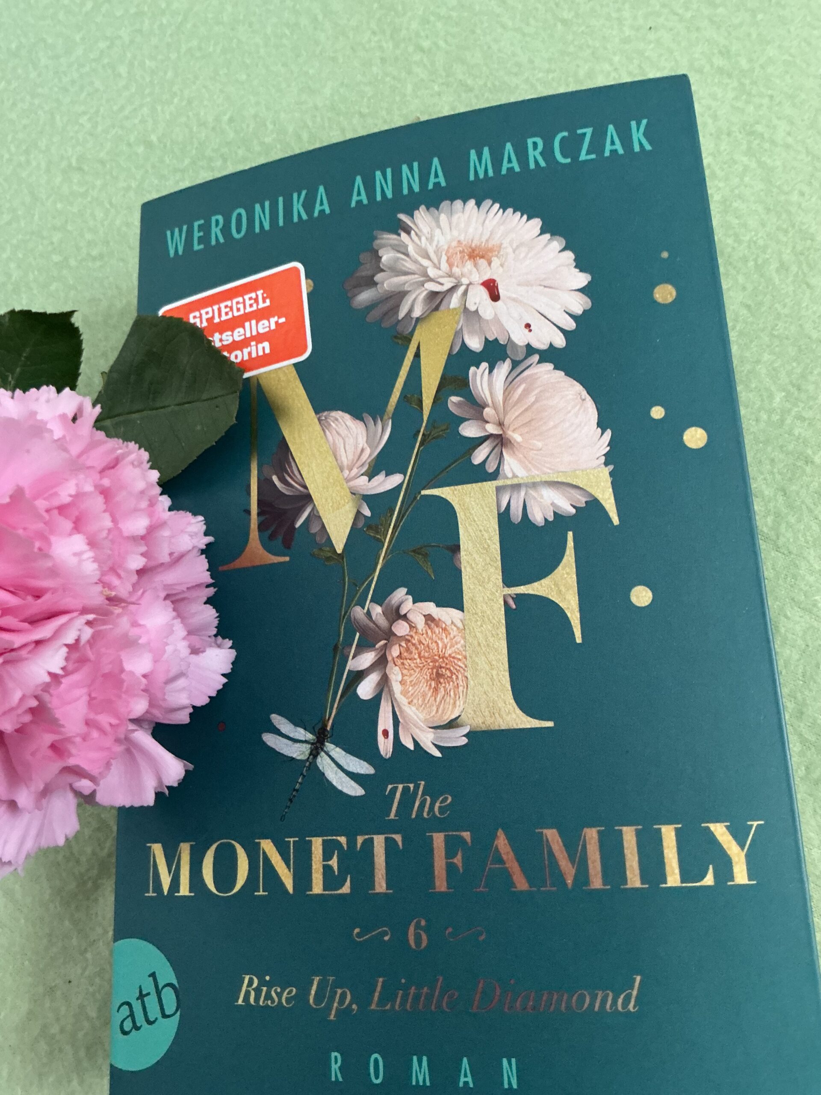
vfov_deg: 61.7
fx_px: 917
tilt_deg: -72.9
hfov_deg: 48.2
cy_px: 548
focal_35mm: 29
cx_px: 410
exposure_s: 1/40
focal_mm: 3
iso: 320
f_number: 1.8
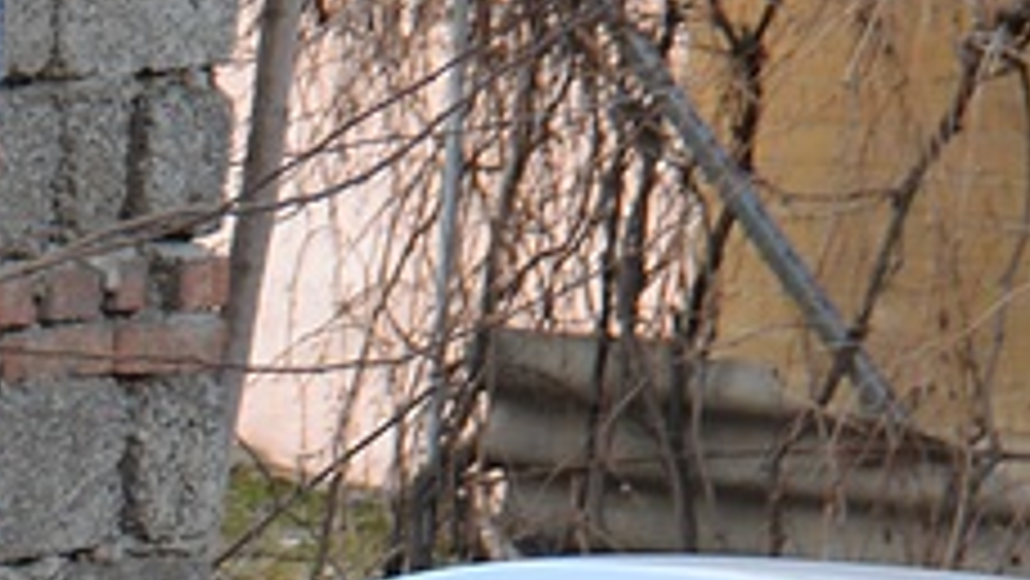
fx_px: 20218
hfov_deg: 2.9
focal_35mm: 740
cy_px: 922
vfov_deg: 1.6
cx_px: -103
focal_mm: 90
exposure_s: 1/125
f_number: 5.6
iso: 220
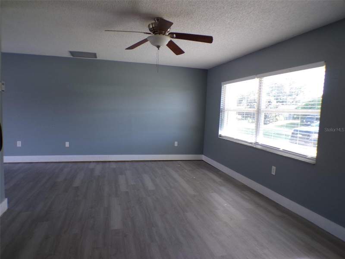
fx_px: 239
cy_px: 130
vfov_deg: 56.8
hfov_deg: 71.6
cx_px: 172
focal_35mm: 24
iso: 121
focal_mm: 4.3
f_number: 3
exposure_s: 1/34
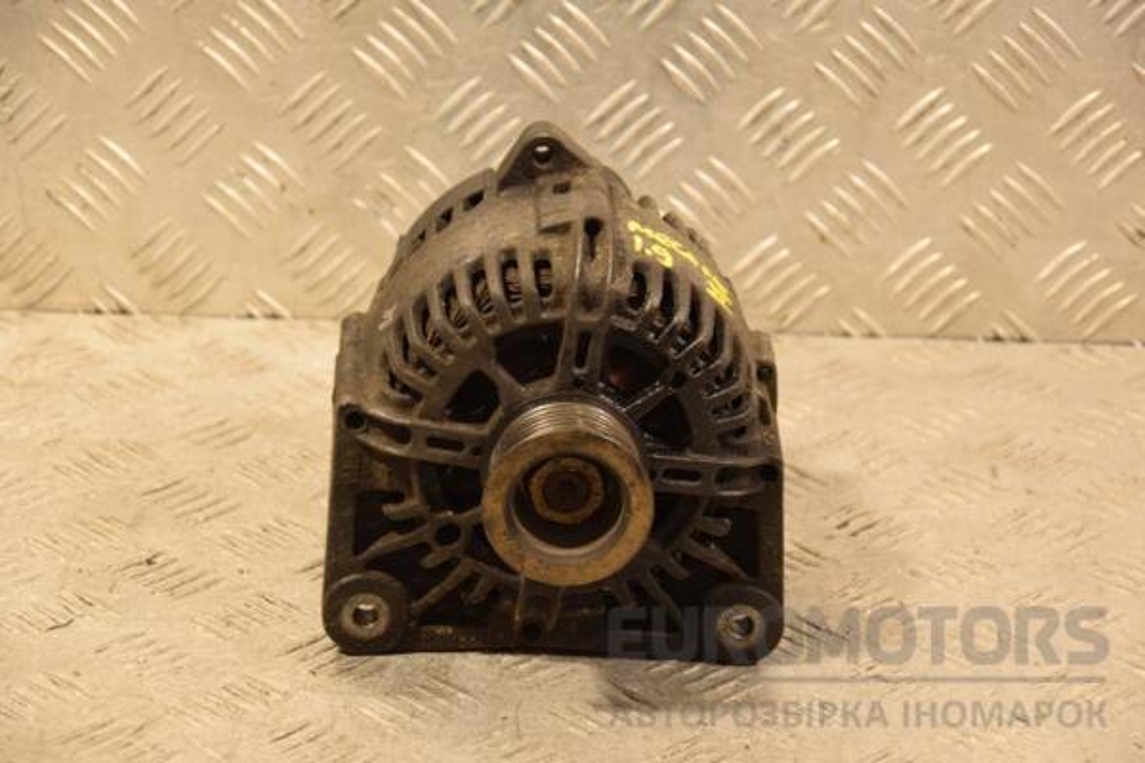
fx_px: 3578
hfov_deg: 18.2
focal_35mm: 112
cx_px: 572
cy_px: 382
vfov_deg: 12.2
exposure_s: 1/100
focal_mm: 75
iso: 800
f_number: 5.3
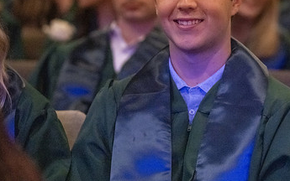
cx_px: 208
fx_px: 1597
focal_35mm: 202
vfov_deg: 6.5
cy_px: 57
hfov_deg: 10.4
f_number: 2.8
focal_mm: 118
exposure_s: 1/320
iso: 20000
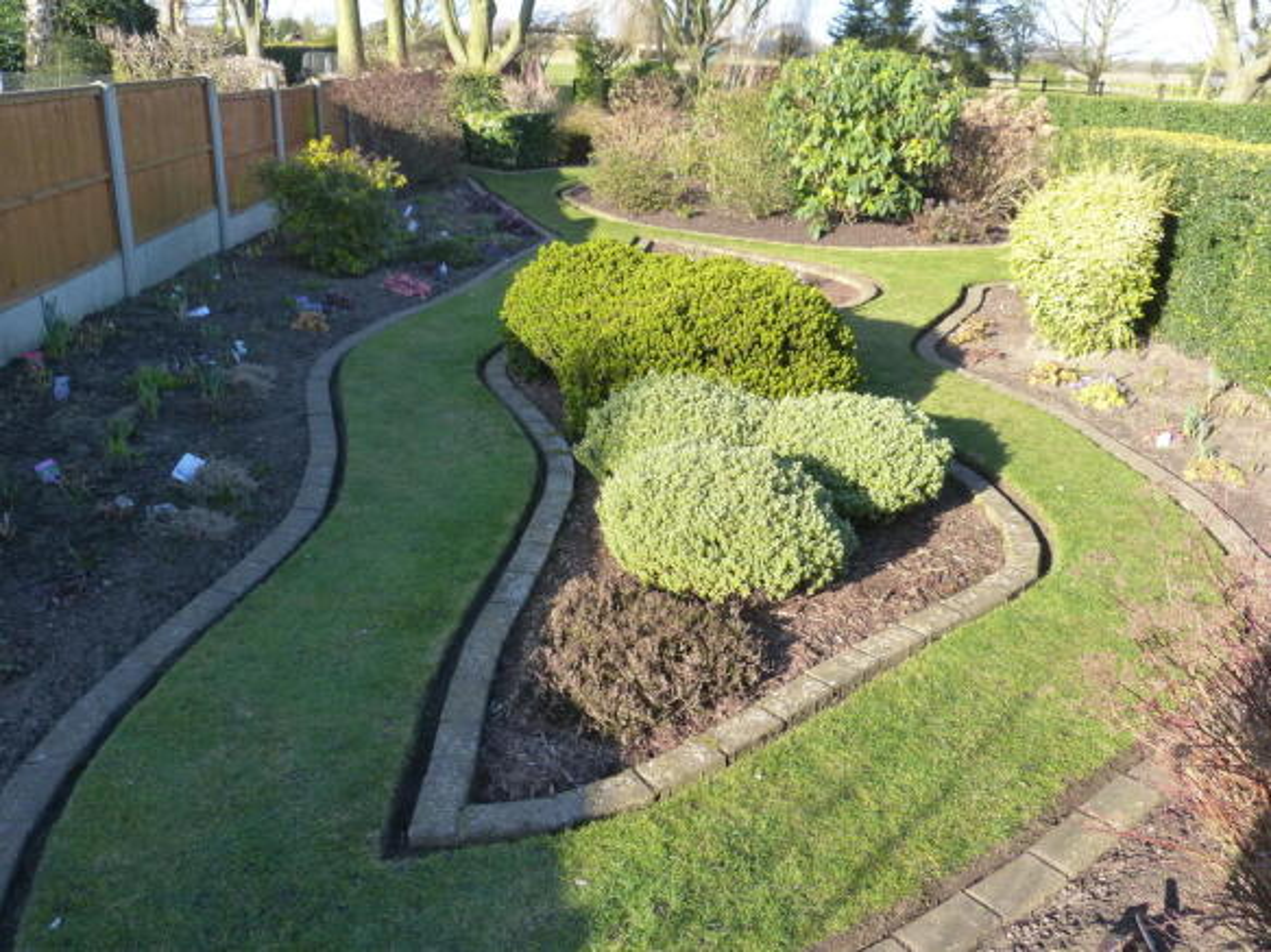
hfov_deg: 60.0
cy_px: 476
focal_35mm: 30
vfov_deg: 46.8
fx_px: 1101
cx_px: 636
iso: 160
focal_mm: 5
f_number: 4
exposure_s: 1/200
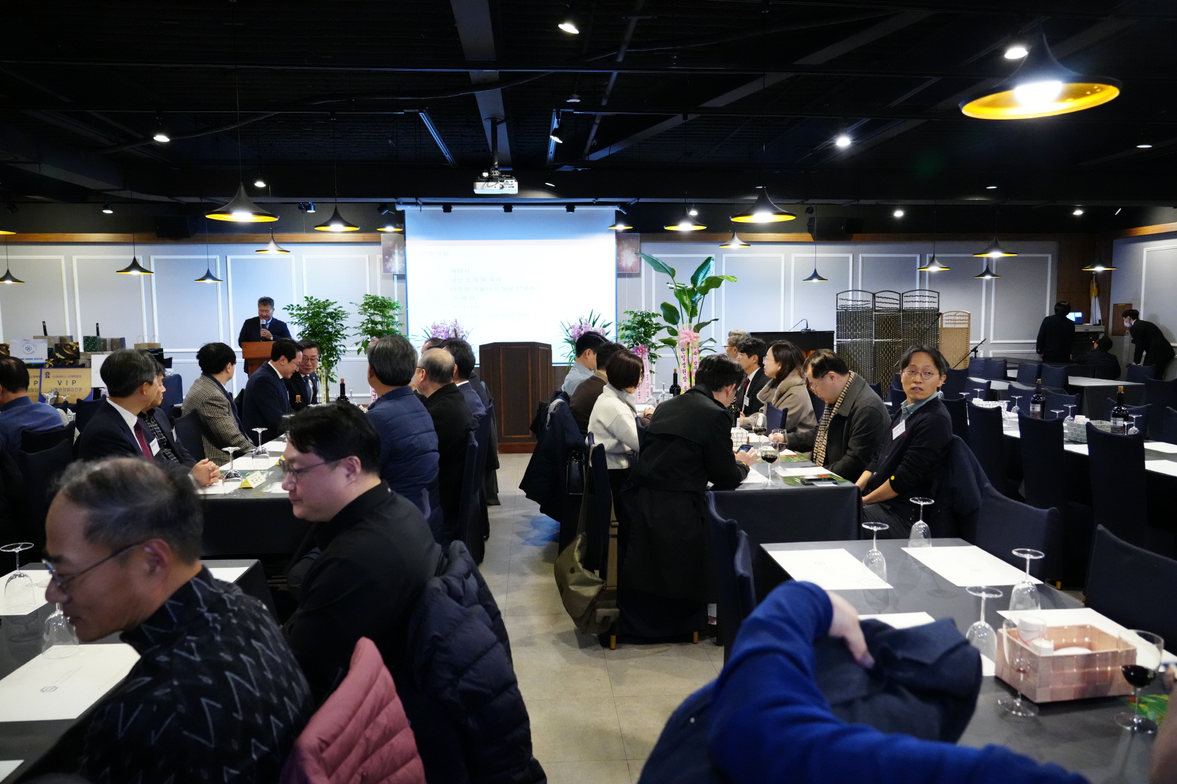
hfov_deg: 73.7
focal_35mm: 24
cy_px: 392
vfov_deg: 53.1
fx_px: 785
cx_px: 588
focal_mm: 24
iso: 10000
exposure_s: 1/250
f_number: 4
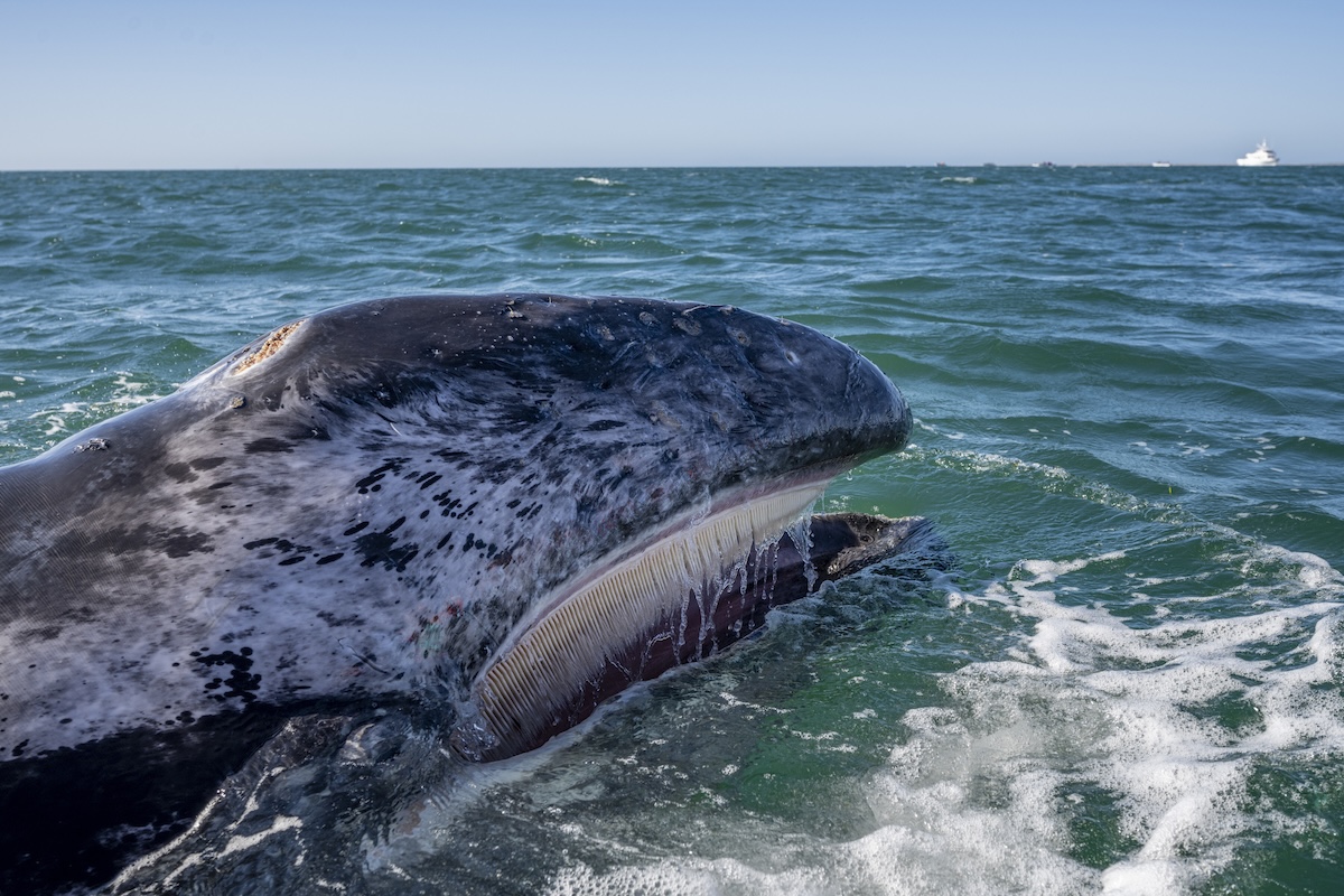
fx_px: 1120
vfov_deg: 43.6
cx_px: 672
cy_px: 448
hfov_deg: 61.9
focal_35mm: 30
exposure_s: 1/500
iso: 250
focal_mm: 30
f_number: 8
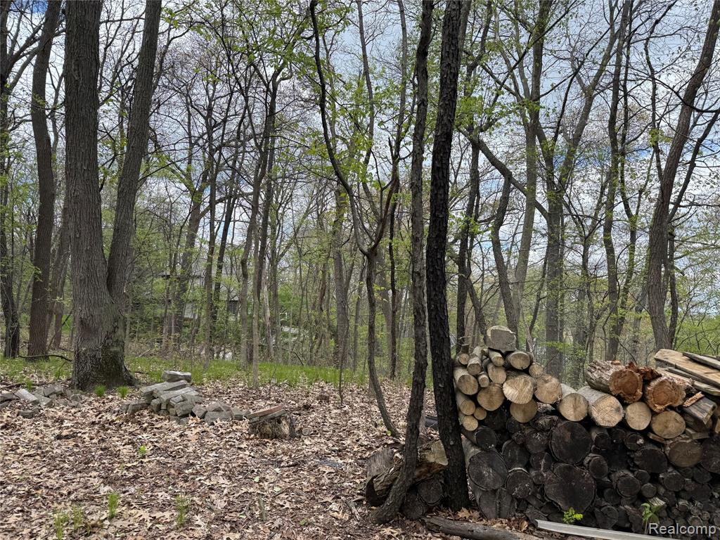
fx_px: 499
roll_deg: -1.1
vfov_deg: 56.8
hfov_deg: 71.6
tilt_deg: +3.8
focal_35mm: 24
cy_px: 270
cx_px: 360
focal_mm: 6.76
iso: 80
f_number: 1.78
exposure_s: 1/1437
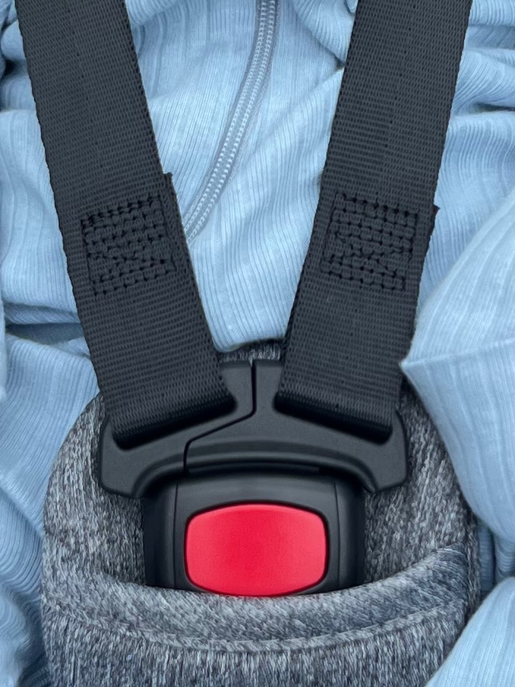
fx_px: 2301
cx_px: 281
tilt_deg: -54.1
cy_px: 179
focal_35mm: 116
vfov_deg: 16.9
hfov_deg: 12.8
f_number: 1.5
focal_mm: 5.7
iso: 50
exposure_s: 1/1838
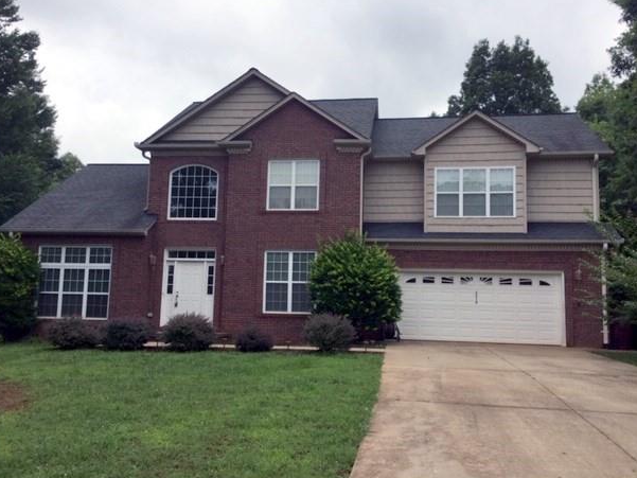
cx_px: 328
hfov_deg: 55.3
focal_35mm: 33
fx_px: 607
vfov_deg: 43.0
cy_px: 249
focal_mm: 3.3
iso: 25
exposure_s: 1/1431
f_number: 2.4
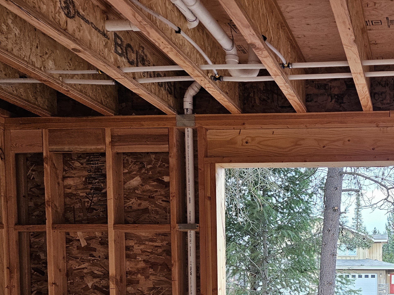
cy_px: 297
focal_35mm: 48
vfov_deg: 28.4
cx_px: 371
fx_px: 546
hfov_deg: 36.6
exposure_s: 1/120
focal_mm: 5.4
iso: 125
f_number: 1.8
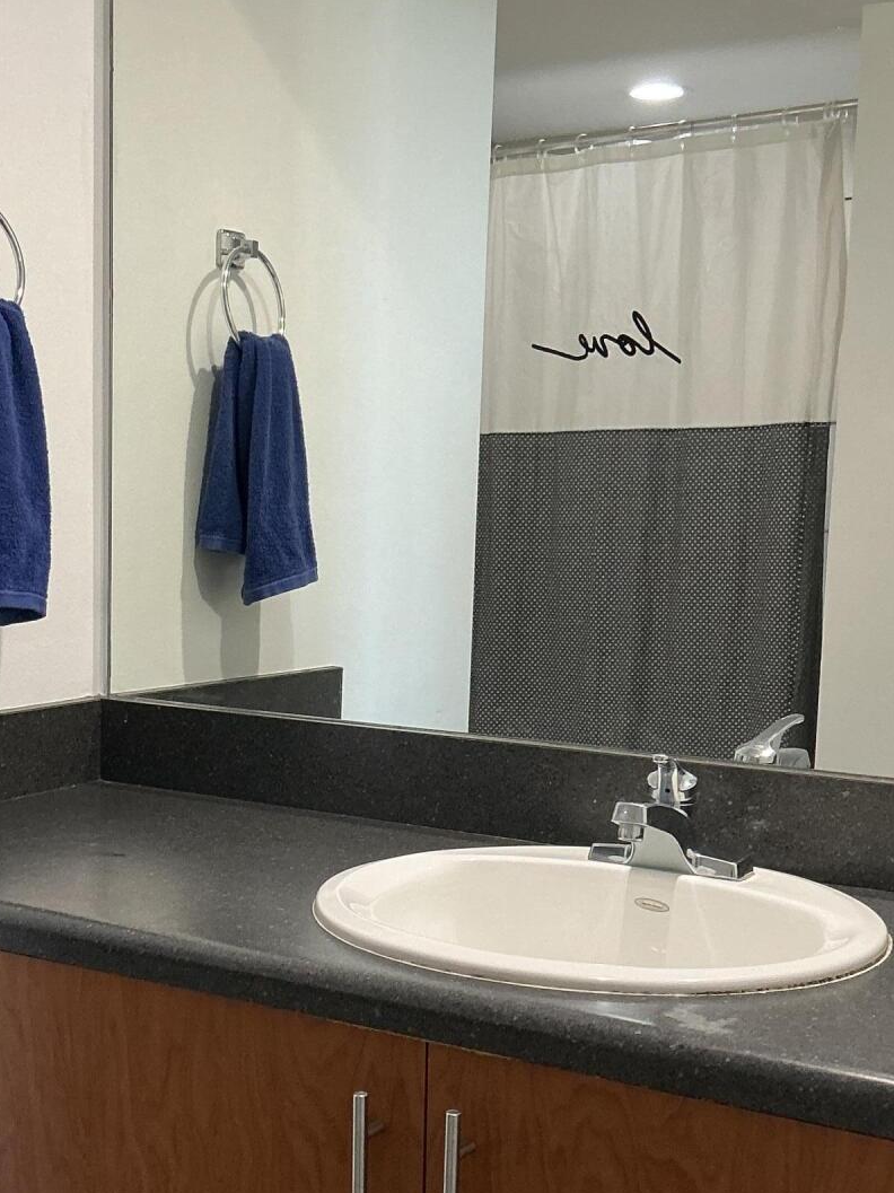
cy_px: 693
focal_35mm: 53
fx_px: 1826
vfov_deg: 36.1
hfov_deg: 27.4
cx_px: 315
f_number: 1.8
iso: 80
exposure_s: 1/60
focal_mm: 3
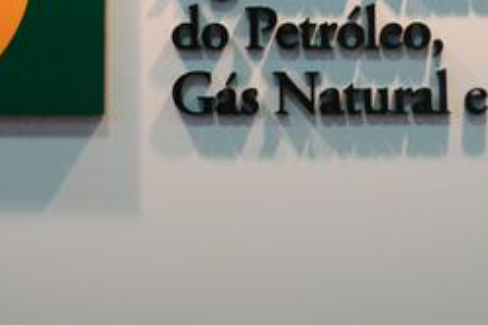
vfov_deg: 11.4
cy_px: -61
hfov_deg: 17.3
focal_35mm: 118
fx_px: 1599
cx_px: 241
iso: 6400
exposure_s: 1/500
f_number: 4.5
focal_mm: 28
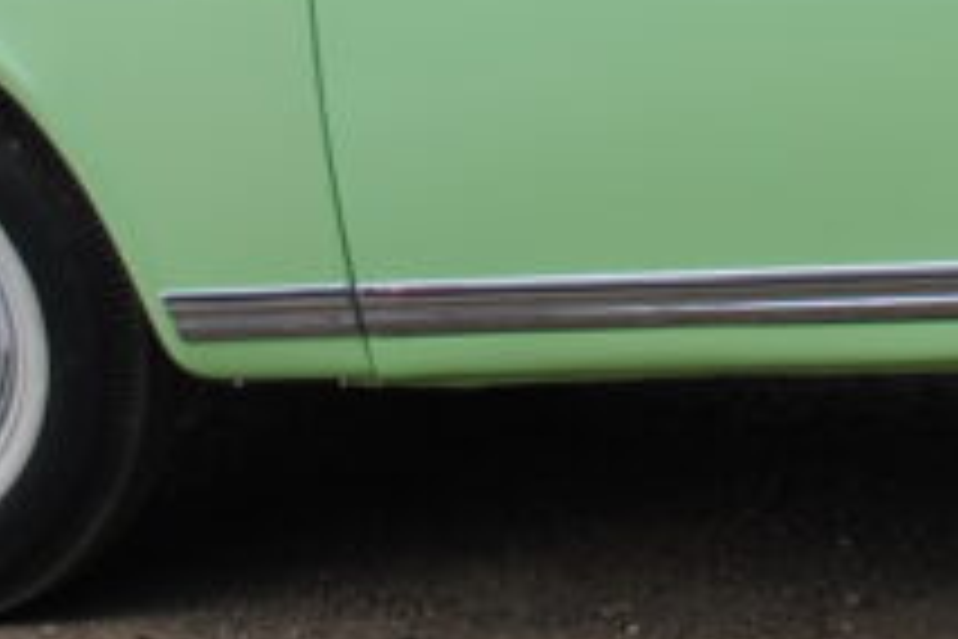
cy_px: -254
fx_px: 4231
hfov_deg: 12.6
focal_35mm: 159
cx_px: 1183
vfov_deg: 8.5
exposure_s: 1/500
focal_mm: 22
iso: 100
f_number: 4.5
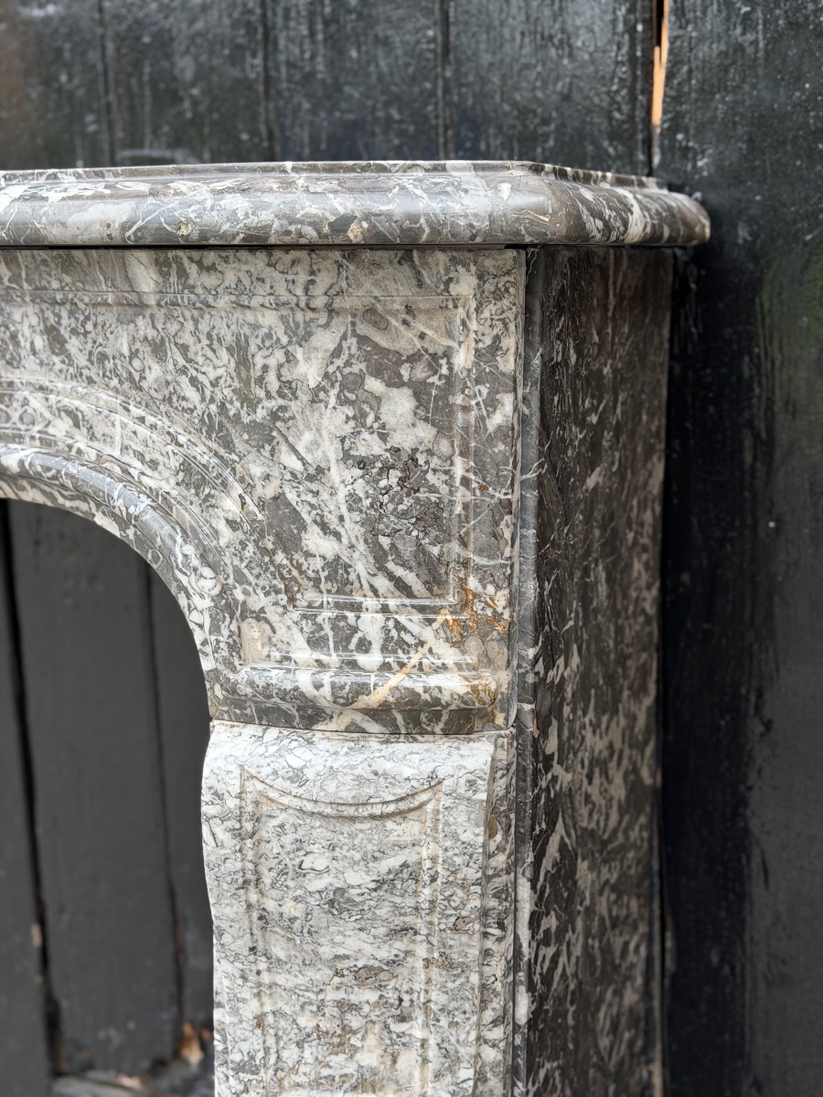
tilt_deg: -12.2
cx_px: 412
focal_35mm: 48
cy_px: 548
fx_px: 1522
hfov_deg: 30.3
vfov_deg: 39.7
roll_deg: +2.0
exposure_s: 1/469
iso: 80
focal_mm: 6.76
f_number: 1.78
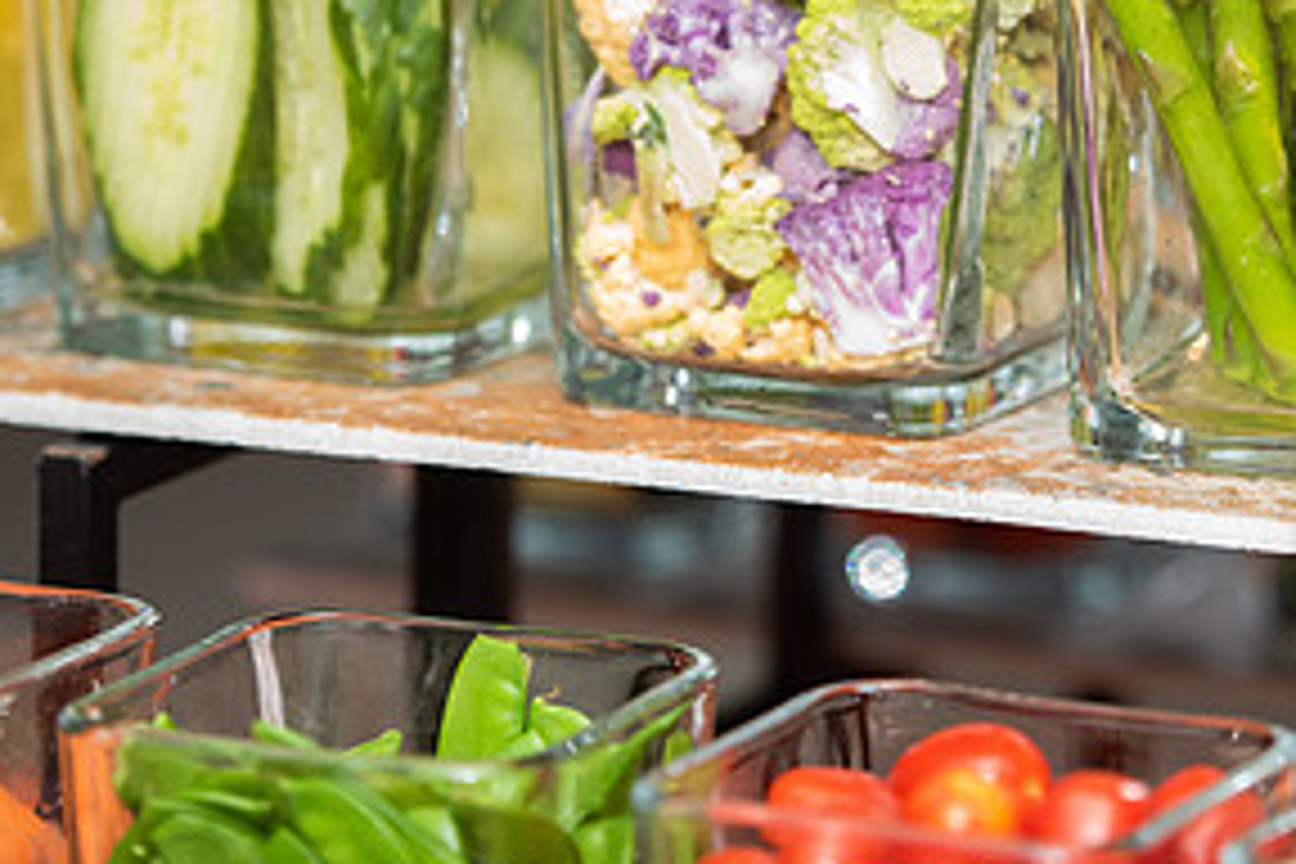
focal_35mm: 282
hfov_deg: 7.3
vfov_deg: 4.9
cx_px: 922
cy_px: 133
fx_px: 10151
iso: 1250
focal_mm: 140
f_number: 2.8
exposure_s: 1/200
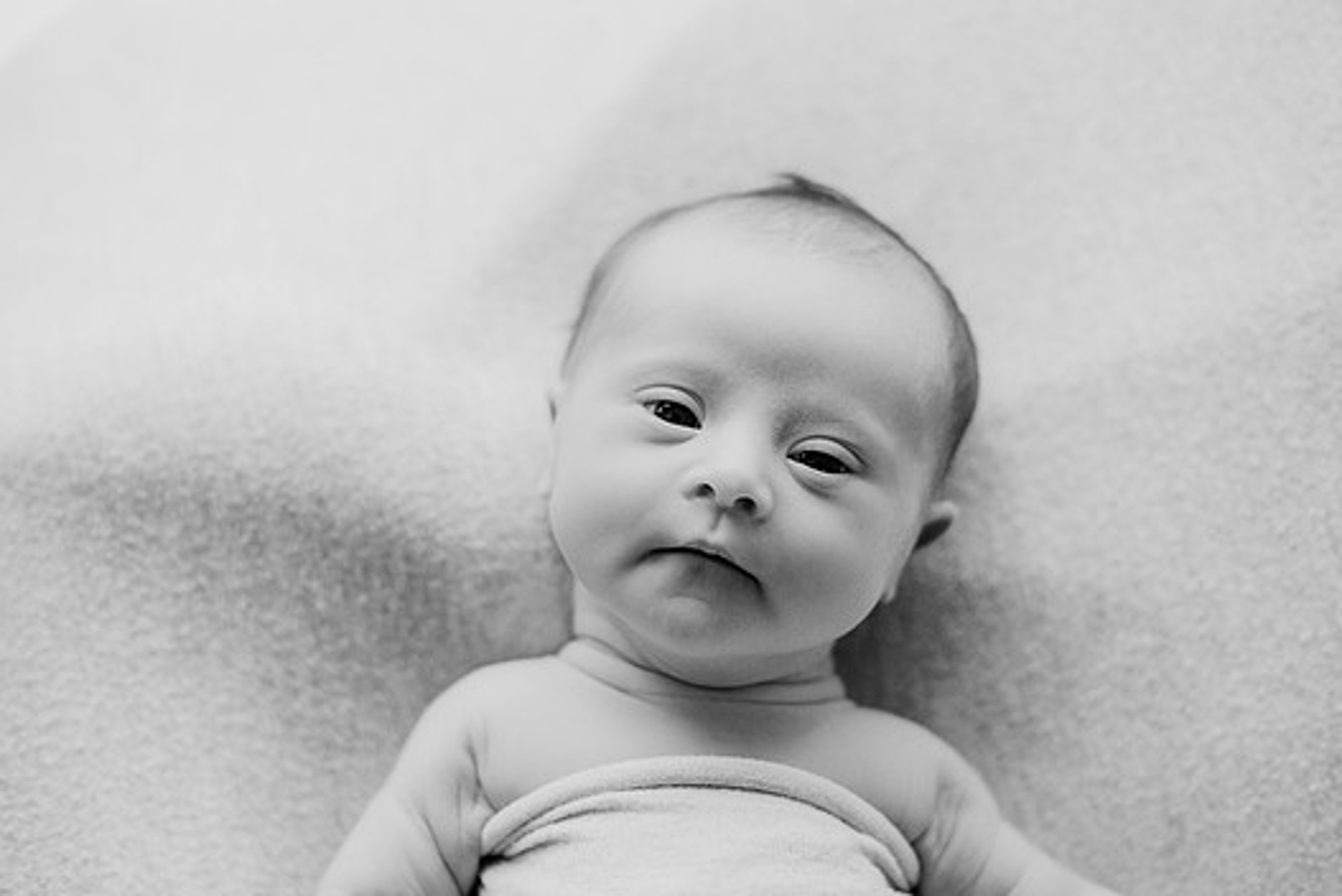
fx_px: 2051
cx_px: 695
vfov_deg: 24.6
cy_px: 431
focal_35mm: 55
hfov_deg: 36.2
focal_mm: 50
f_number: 2.2
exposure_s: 1/500
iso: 500
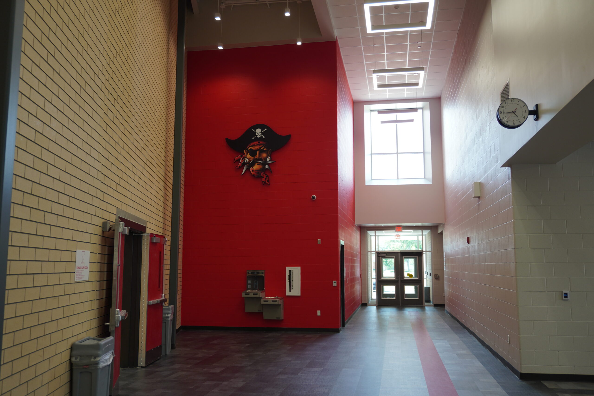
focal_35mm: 33
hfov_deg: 57.2
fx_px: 544
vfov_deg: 40.0
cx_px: 297
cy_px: 198
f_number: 4
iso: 125
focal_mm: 22
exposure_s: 1/40
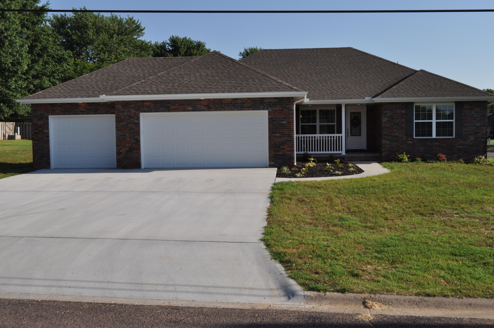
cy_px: 164
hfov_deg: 49.6
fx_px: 534
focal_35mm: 39
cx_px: 247
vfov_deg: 34.1
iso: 200
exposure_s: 1/400
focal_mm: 26
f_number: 10
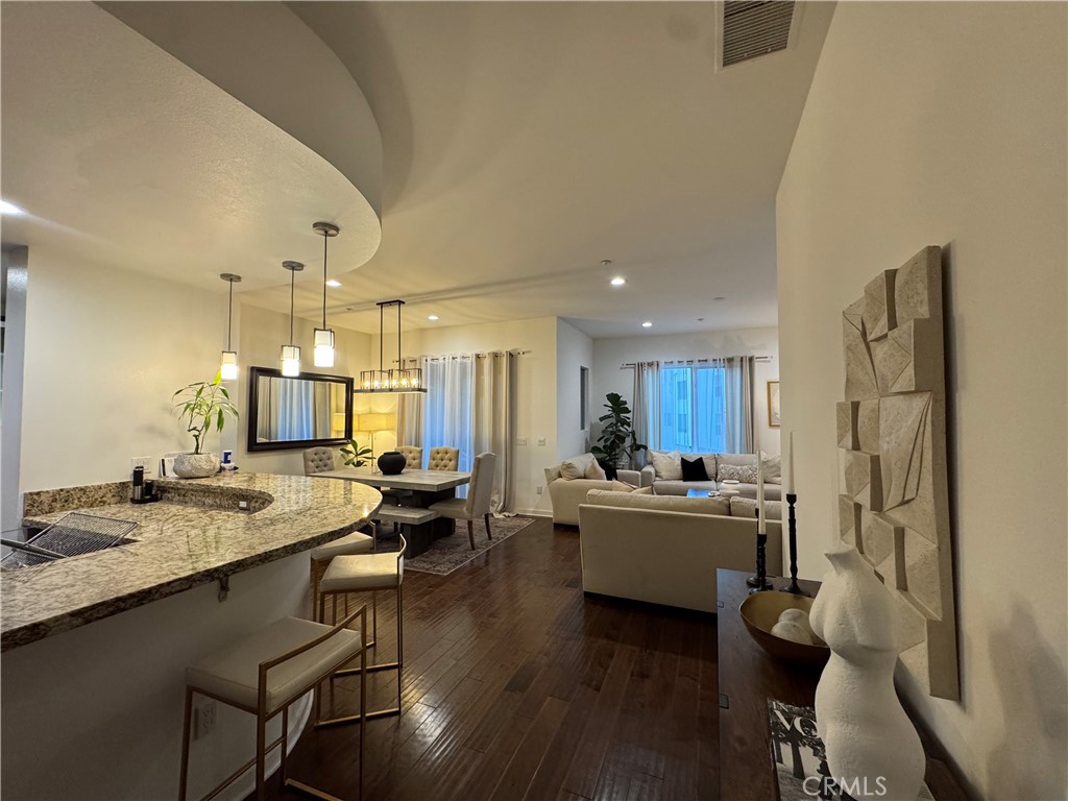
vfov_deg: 85.7
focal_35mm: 14
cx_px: 534
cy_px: 400
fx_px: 432
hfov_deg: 102.1
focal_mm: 2.22
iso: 320
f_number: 2.2
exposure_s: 1/120
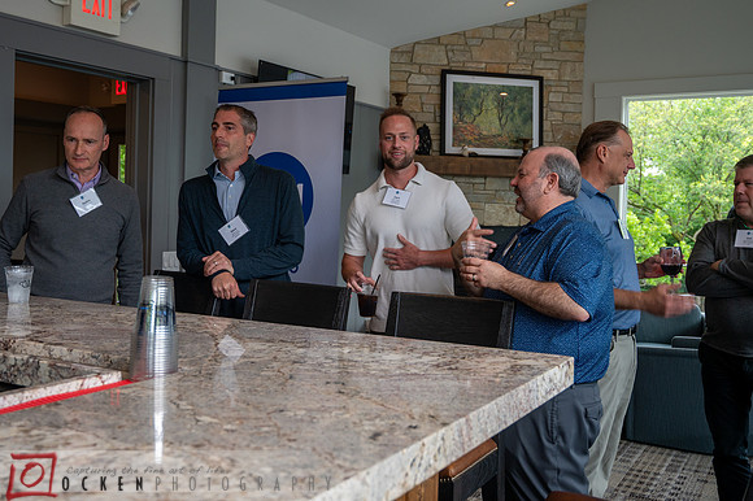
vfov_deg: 35.1
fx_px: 791
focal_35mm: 38
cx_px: 364
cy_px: 218
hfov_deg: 50.9
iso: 640
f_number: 4
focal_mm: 33.5
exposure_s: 1/100
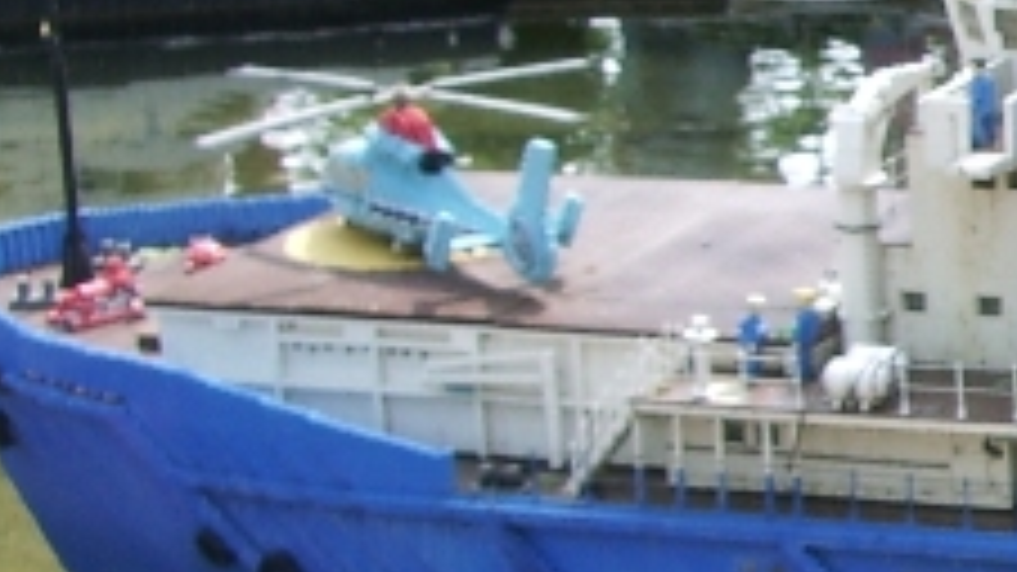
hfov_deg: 13.3
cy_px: 351
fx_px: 4071
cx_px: 1620
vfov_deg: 8.0
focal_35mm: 151
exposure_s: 1/100
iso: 50
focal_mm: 5.8
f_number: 4.3
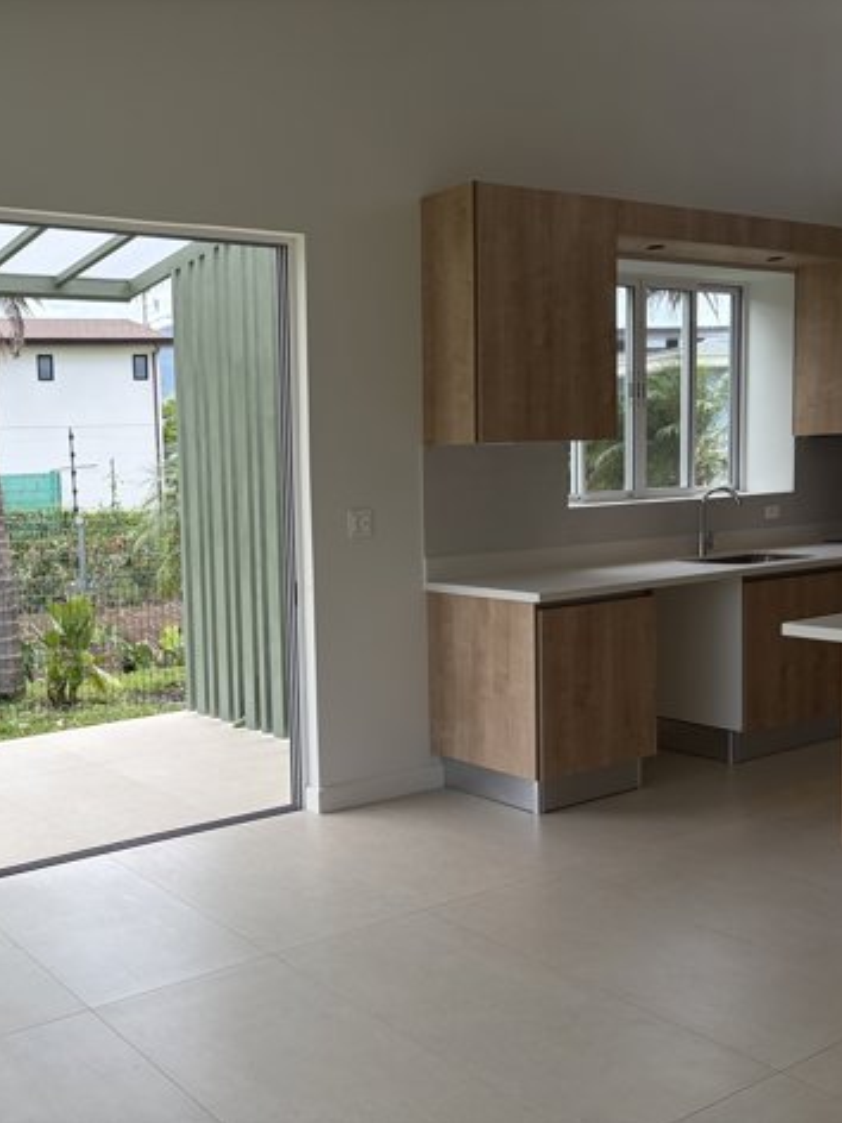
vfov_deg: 52.6
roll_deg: +1.5
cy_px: 562
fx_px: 1135
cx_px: 175
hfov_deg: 39.2
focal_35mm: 35
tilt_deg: -3.4
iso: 50
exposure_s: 1/1048
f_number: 1.6
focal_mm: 5.96
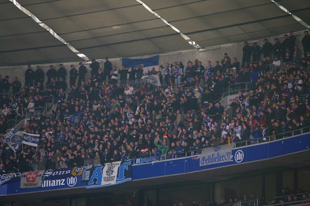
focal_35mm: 240
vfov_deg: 5.7
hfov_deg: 8.6
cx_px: 155
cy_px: 103
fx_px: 2064
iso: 400
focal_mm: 160
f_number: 5.6
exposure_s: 1/180
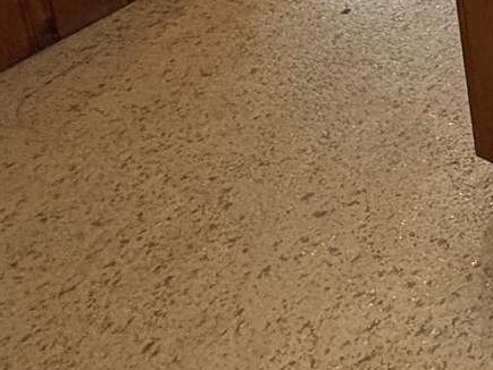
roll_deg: +0.4
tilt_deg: -11.5
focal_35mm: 66
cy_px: -417
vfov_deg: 16.0
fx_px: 940
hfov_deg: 20.7
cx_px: 880
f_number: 2.2
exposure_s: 1/120
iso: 250
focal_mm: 2.22
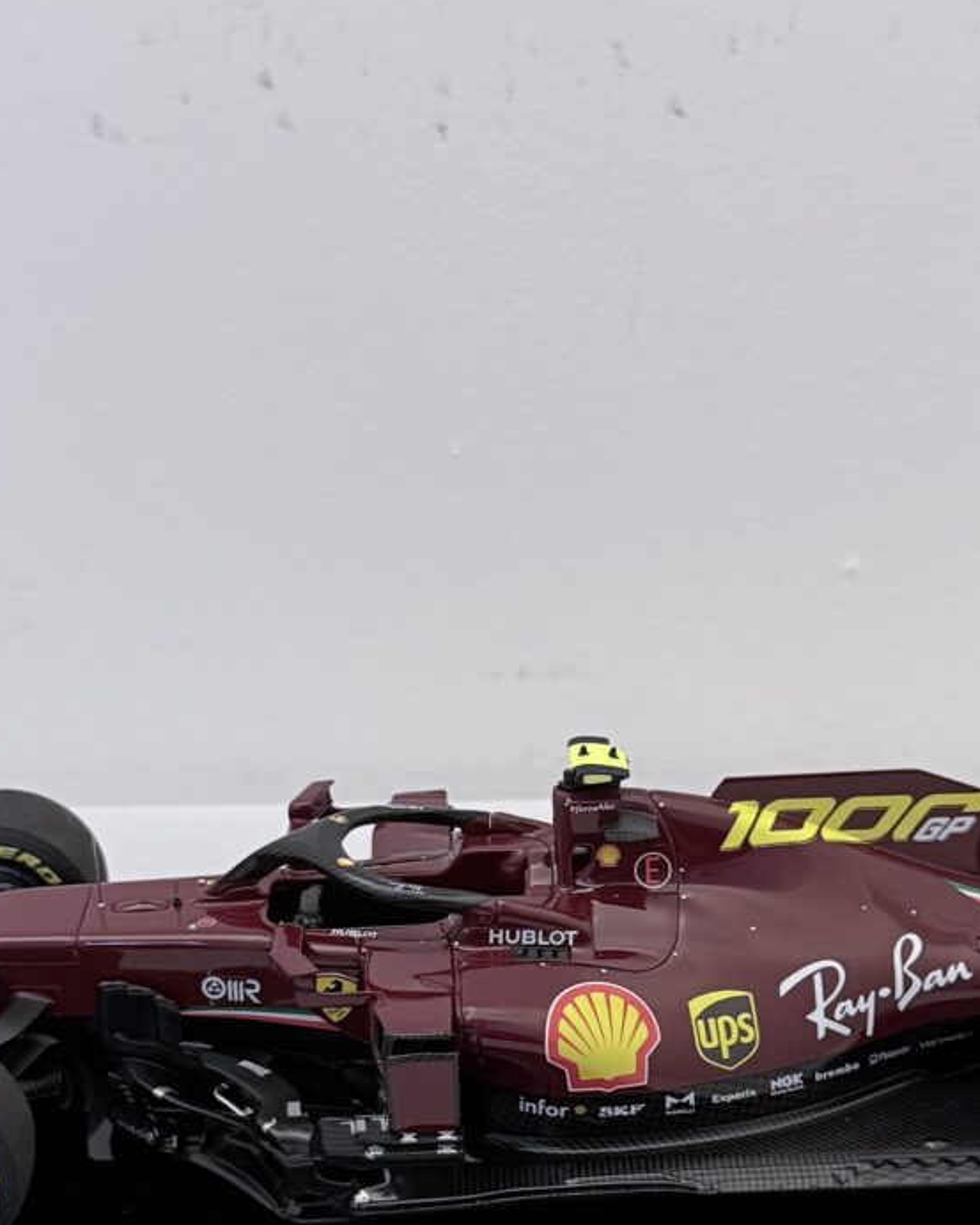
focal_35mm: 61
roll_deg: +0.6
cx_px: 496
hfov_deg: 25.0
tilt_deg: -27.5
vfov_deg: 30.4
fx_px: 2211
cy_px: 920
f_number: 1.78
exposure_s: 1/50
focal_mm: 6.76
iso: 320
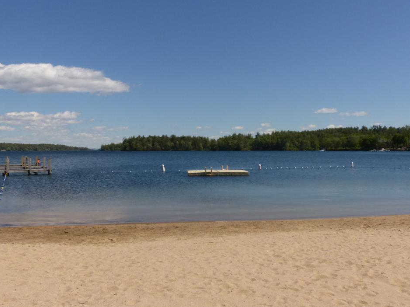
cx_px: 206
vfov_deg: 40.7
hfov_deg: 52.6
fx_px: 415
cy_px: 145
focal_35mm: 35
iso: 200
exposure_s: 1/1600
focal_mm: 5.8
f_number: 5.6
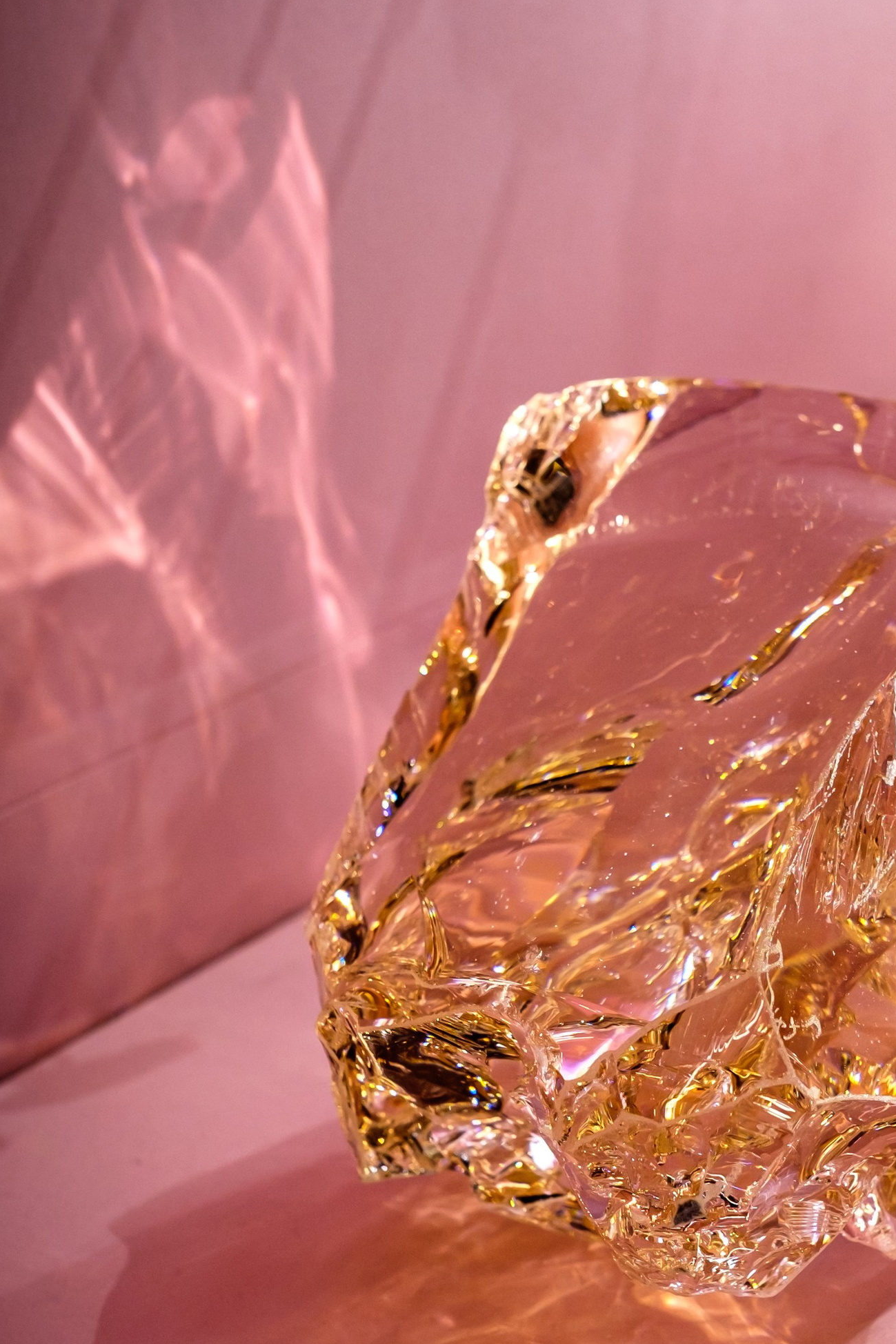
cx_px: 738
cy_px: 831
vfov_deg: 29.1
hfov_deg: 19.5
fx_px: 2575
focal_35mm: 69
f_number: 4
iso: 400
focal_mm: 23
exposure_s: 1/250
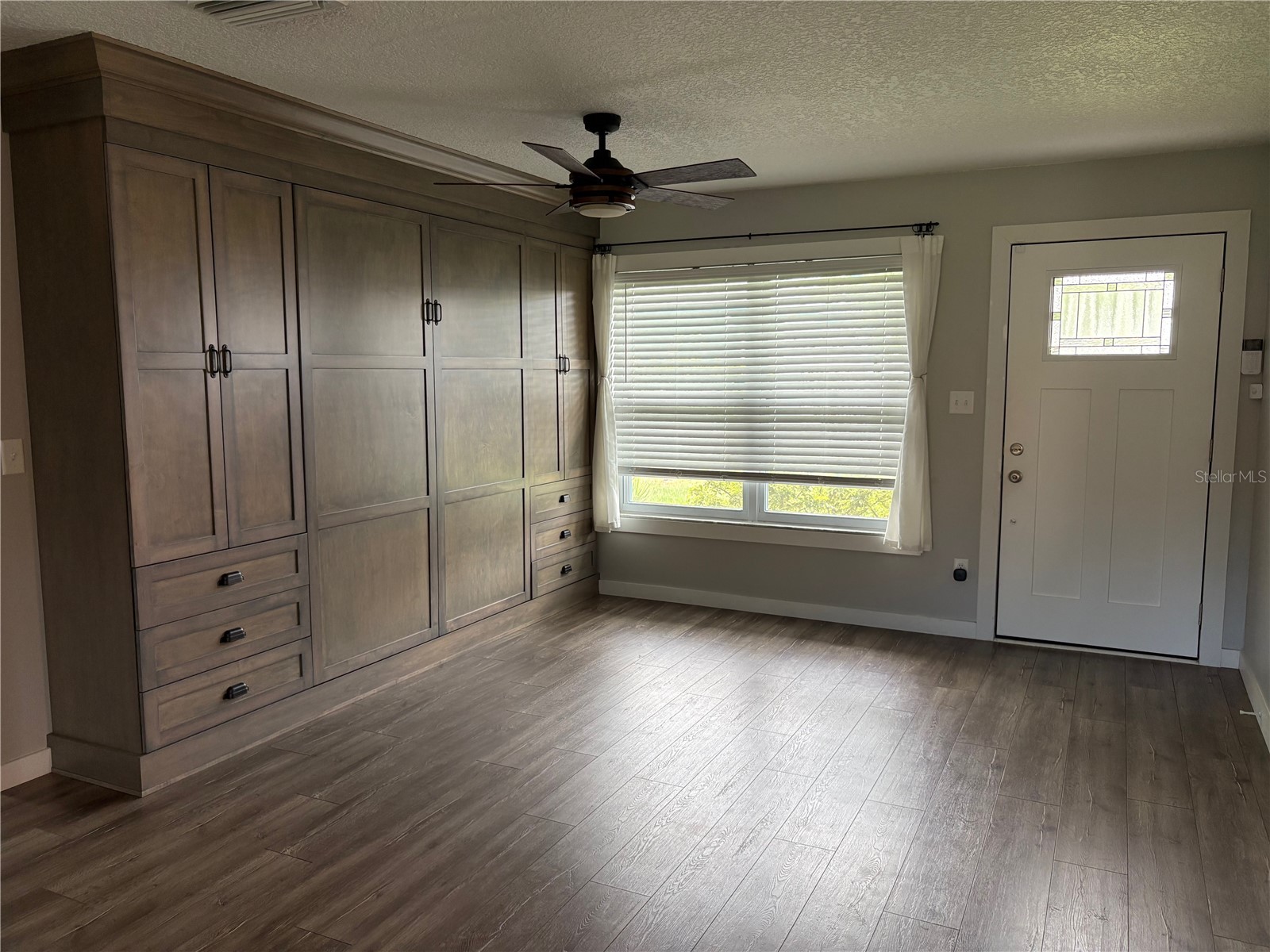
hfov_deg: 67.3
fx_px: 954
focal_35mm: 26
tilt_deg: -6.7
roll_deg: -0.1
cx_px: 635
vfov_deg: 53.1
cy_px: 476
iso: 125
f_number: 1.6
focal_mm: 5.96
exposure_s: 1/60
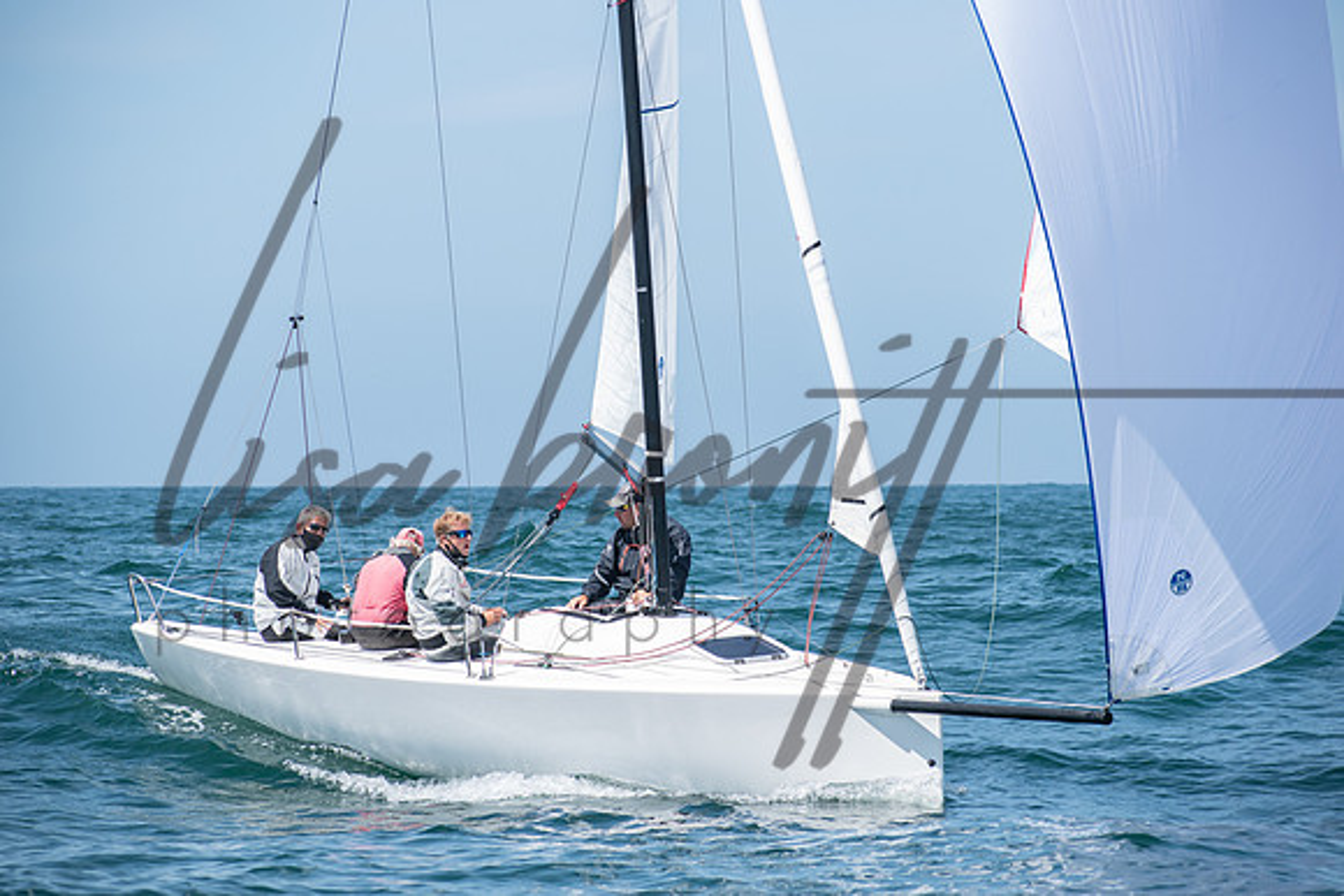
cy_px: 448
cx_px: 672
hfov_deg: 10.8
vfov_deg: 7.2
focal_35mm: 190
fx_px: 7089
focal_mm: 125
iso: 200
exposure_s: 1/640
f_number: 6.3
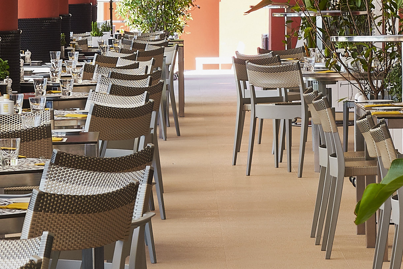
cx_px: 144
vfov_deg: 5.2
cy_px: 3
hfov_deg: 7.8
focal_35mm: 265
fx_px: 2966
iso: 100
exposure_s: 1/13
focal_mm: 55
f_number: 13
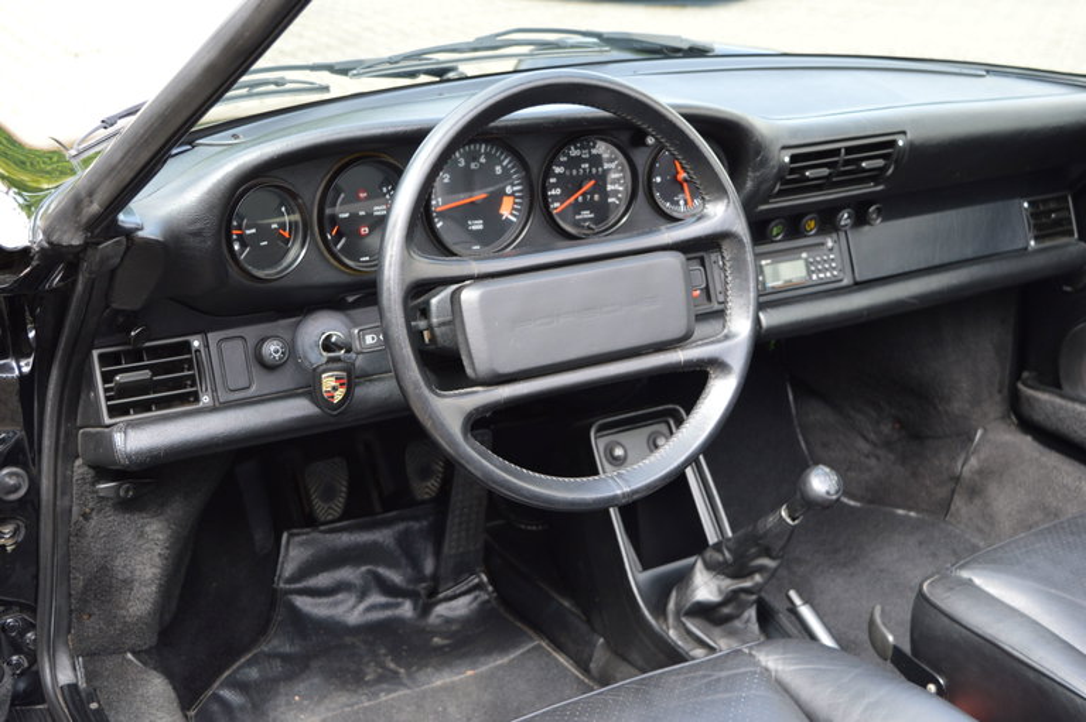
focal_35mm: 46
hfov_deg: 42.3
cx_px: 543
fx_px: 1402
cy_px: 361
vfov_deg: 28.9
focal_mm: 31
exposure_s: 1/125
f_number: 5.6
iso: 320
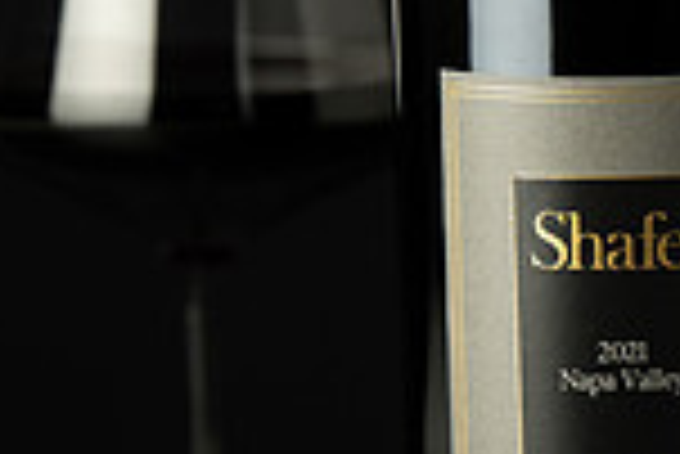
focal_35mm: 538
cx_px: 785
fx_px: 10172
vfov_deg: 2.6
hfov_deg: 3.8
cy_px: 52
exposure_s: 1/5
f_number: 2.8
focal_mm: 120
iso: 32
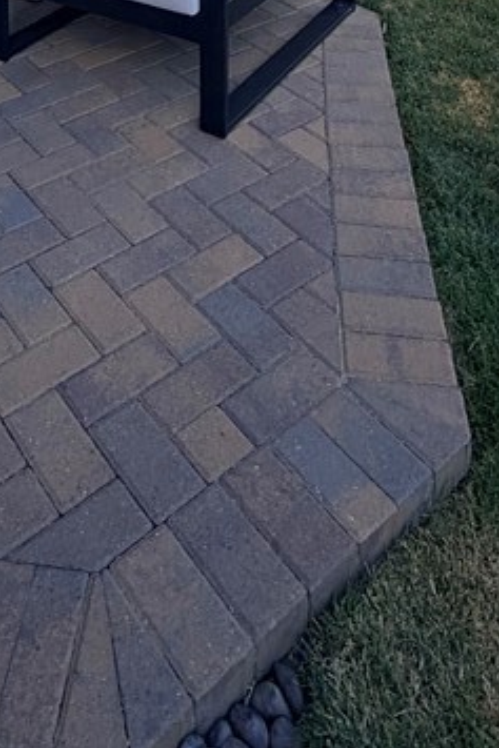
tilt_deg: -3.6
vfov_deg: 31.5
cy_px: -293
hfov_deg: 31.8
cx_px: 189
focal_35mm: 42
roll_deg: +1.5
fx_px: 872
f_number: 2.2
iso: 40
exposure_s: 1/574
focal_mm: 2.22
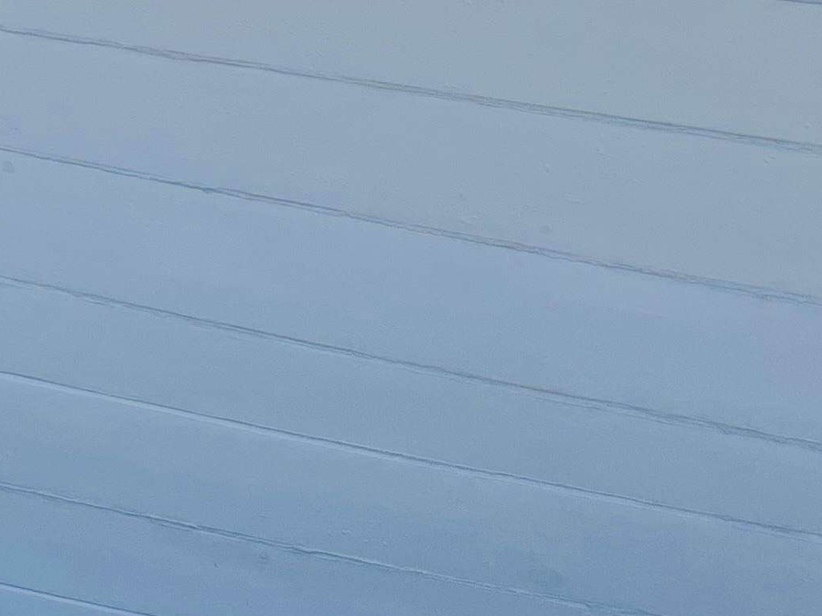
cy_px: -236
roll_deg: -1.6
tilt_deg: -7.0
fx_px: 2422
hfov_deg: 18.5
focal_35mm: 102
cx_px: -81
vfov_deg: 13.8
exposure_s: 1/4651
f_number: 1.6
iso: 50
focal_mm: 5.1
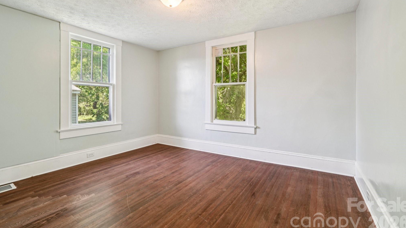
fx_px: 172
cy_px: 100
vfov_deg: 66.8
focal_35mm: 16
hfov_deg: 99.4
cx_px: 205
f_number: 8
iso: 400
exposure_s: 1/6
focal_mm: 10
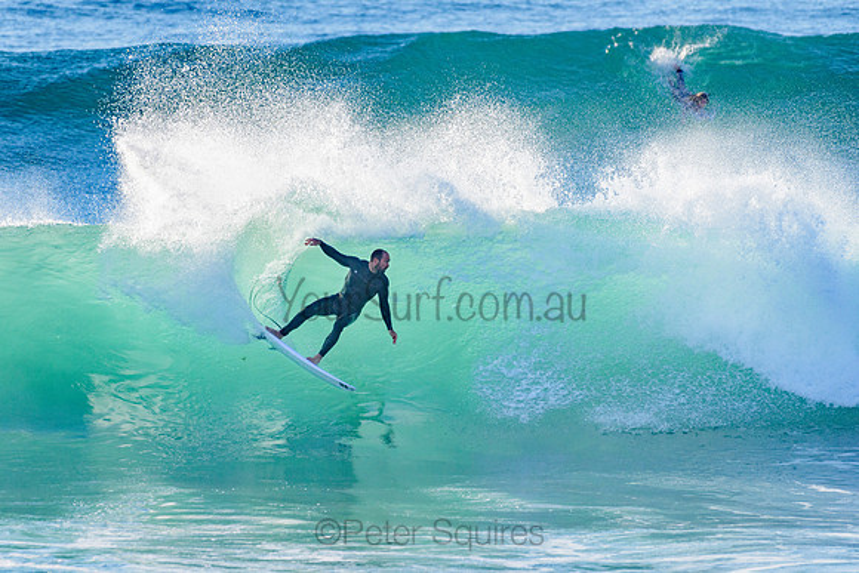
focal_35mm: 613
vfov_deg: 2.2
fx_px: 14635
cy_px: 291
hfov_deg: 3.4
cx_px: 332
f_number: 5.6
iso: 280
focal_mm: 500
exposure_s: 1/2000
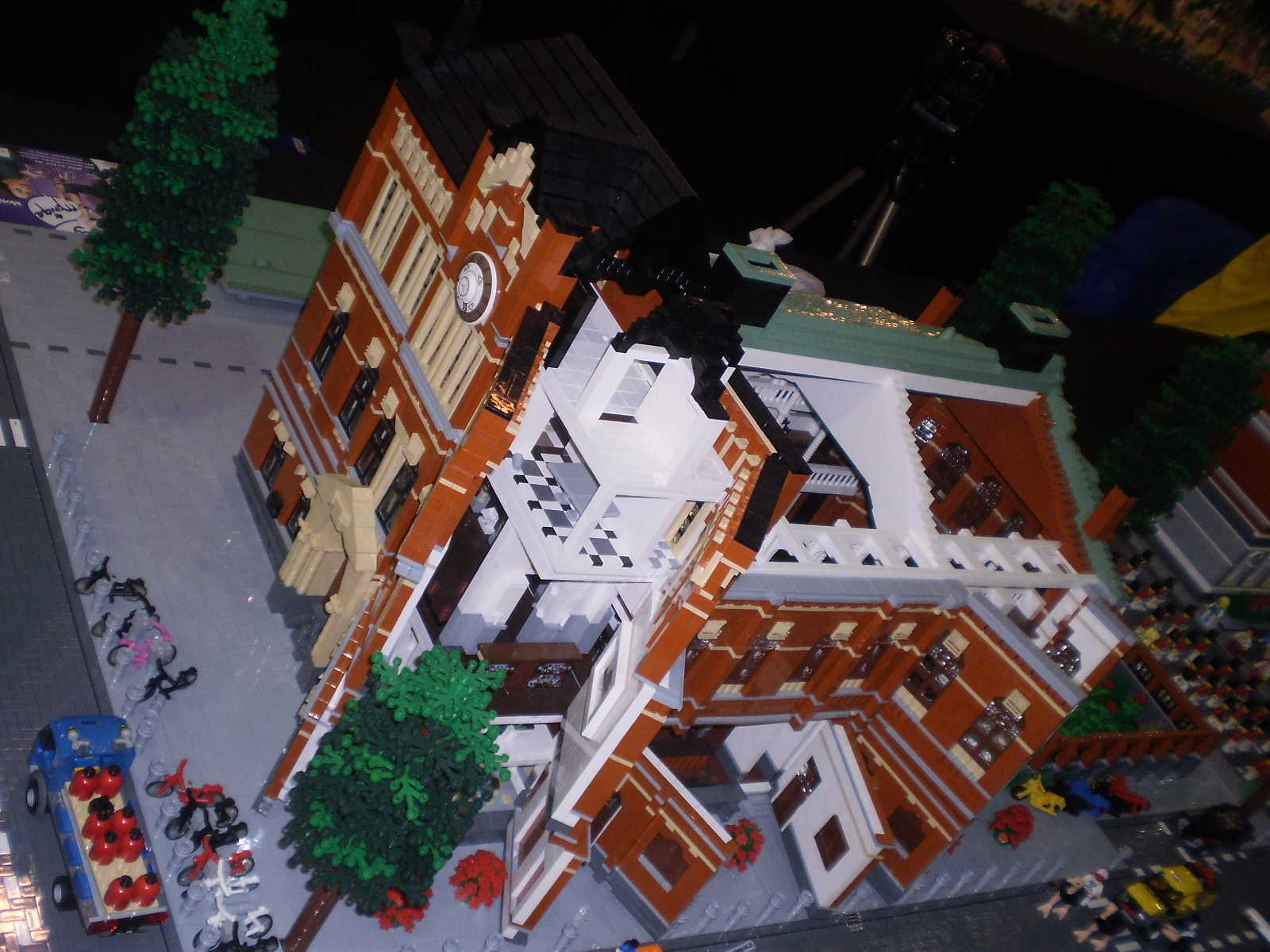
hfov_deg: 44.8
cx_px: 635
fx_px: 1541
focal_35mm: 42
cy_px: 476
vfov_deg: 34.3
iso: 125
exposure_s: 1/30
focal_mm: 7.4
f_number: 3.5
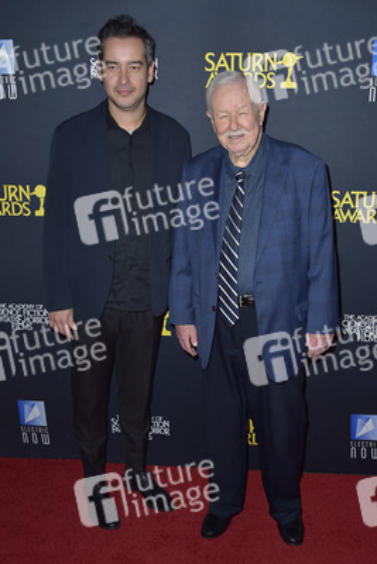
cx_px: 188
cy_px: 282
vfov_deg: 55.8
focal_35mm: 34
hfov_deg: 38.9
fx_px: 534
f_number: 6.3
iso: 250
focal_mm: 34
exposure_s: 1/250
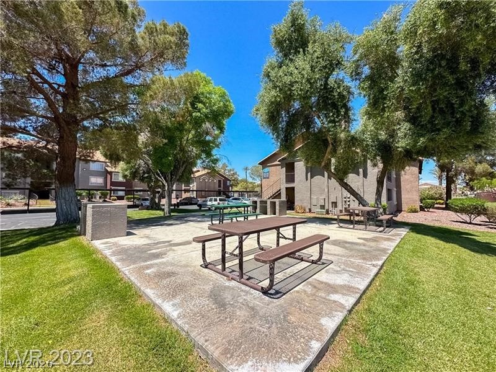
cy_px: 186
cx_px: 248
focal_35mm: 14
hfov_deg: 102.1
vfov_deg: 85.7
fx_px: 201
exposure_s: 1/1949
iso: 50
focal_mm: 2.22
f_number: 2.2
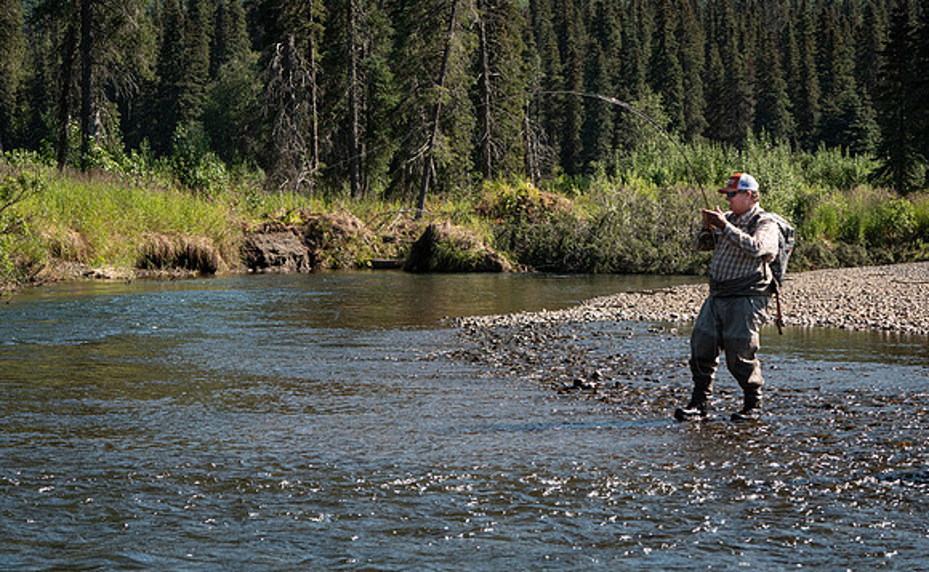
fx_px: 2976
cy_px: 266
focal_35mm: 118
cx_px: 509
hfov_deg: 17.7
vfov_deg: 11.0
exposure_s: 1/500
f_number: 5.6
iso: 400
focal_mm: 50
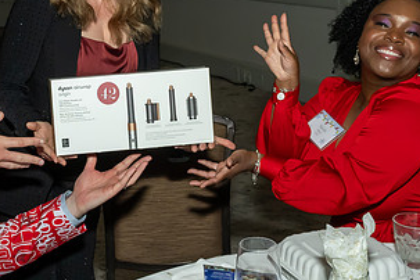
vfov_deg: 21.7
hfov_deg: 31.7
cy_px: 68
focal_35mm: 62
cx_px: 94
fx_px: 723
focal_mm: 17
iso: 1000
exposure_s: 1/250
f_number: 7.1
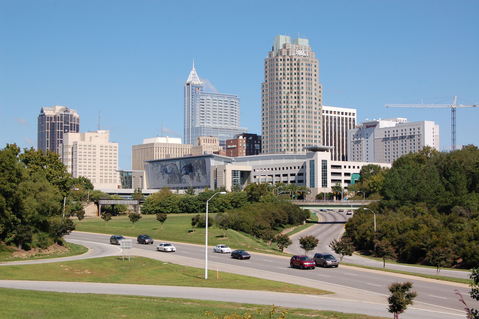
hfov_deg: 31.9
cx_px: 240
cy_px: 160
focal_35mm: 63
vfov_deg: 21.5
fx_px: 838
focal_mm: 42
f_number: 10
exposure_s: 1/320
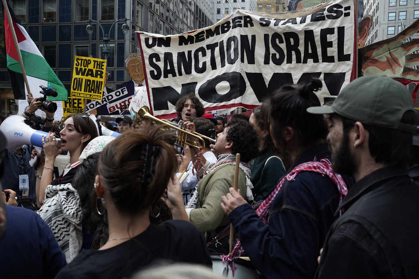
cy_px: 140
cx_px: 210
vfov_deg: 37.8
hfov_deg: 54.4
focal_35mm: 35
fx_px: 407
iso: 1250
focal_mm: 35
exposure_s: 1/250
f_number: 6.3
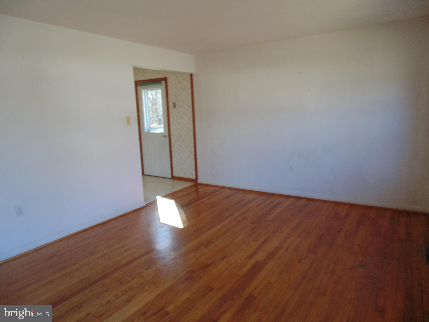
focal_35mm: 22
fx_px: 273
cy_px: 161
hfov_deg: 76.4
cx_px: 214
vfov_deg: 61.1
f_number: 3.1
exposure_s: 1/30
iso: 80
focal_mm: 4
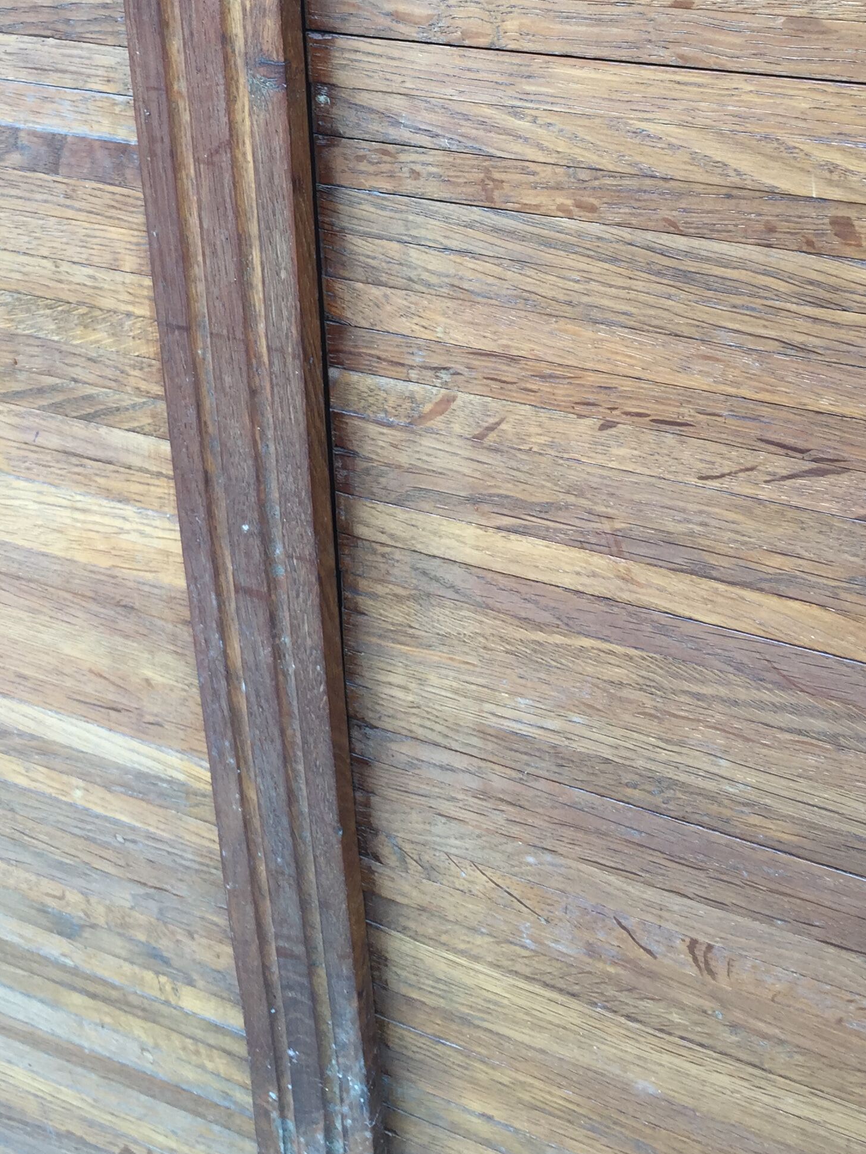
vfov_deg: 38.0
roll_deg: -1.0
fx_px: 1634
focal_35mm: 49
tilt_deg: -27.2
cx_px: 405
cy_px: 296
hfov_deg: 29.7
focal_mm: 4.15
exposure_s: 1/108
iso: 32
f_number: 2.2
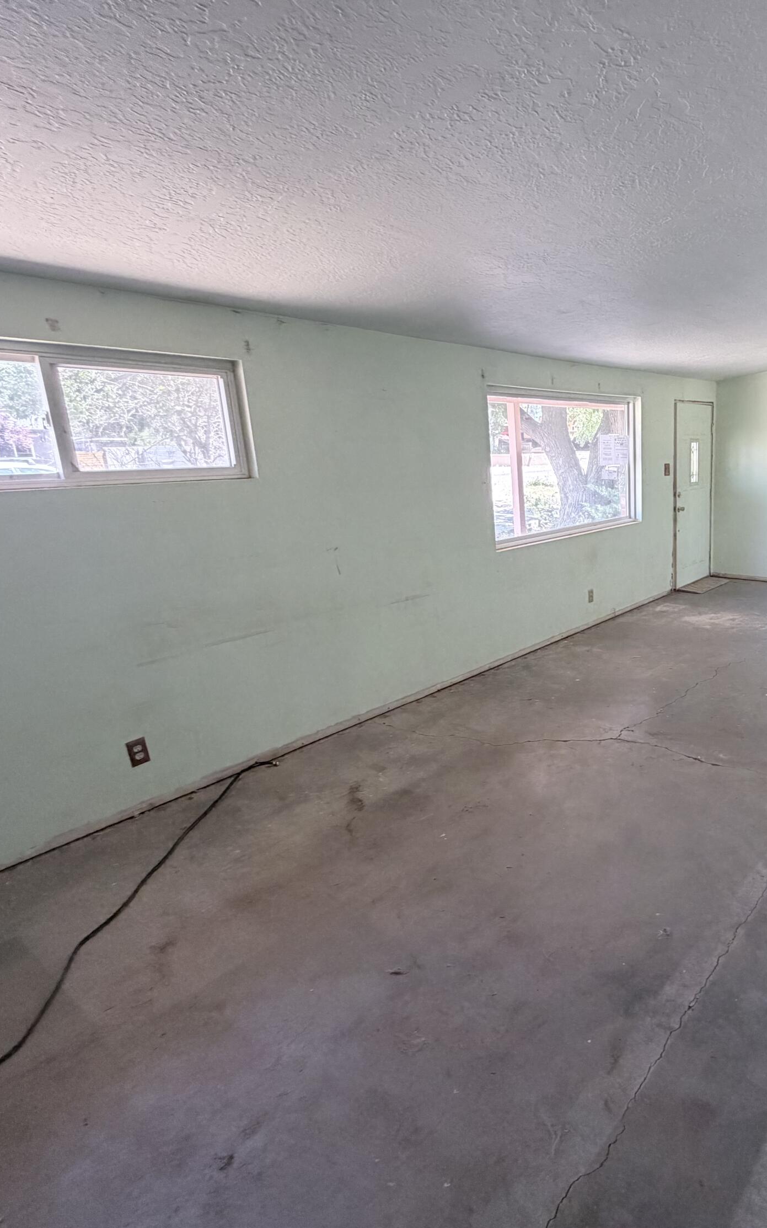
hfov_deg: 54.9
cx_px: 629
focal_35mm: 20
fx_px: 669
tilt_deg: -12.6
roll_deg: +0.4
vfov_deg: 85.1
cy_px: 611
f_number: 2.2
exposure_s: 1/121
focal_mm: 2.22
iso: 320
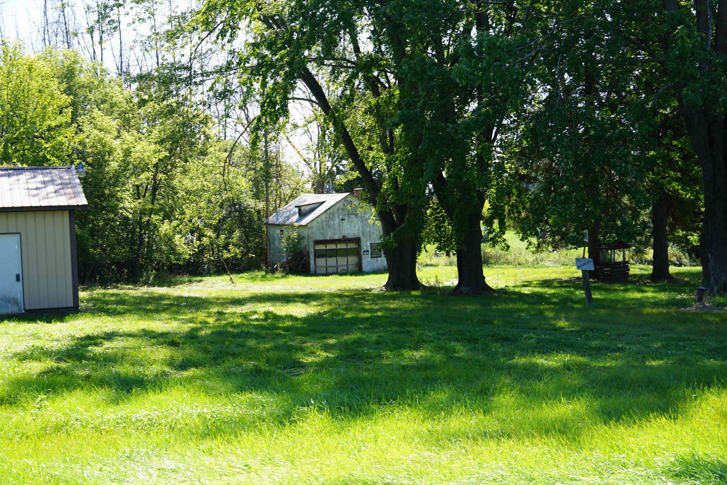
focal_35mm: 52
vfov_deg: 26.0
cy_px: 242
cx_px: 364
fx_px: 1050
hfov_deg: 38.2
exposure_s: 1/60
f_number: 8
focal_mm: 52
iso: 100
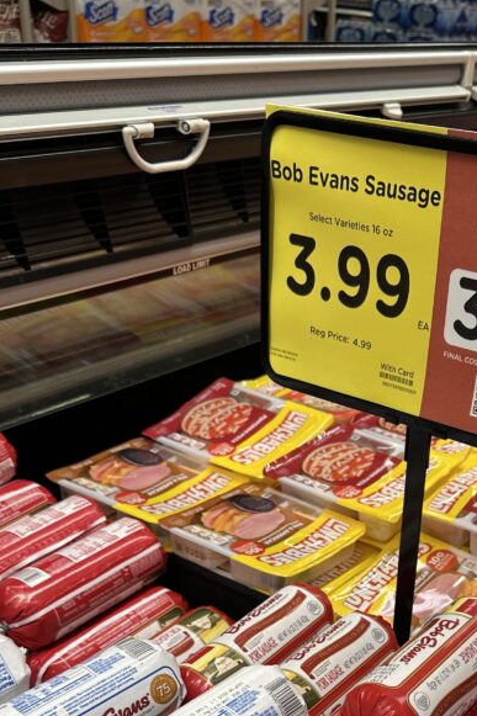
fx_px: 875
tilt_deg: -34.3
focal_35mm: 44
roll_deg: -6.7
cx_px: 372
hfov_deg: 29.9
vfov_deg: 41.9
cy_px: 606
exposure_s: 1/120
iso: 50
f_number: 1.78
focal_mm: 6.86
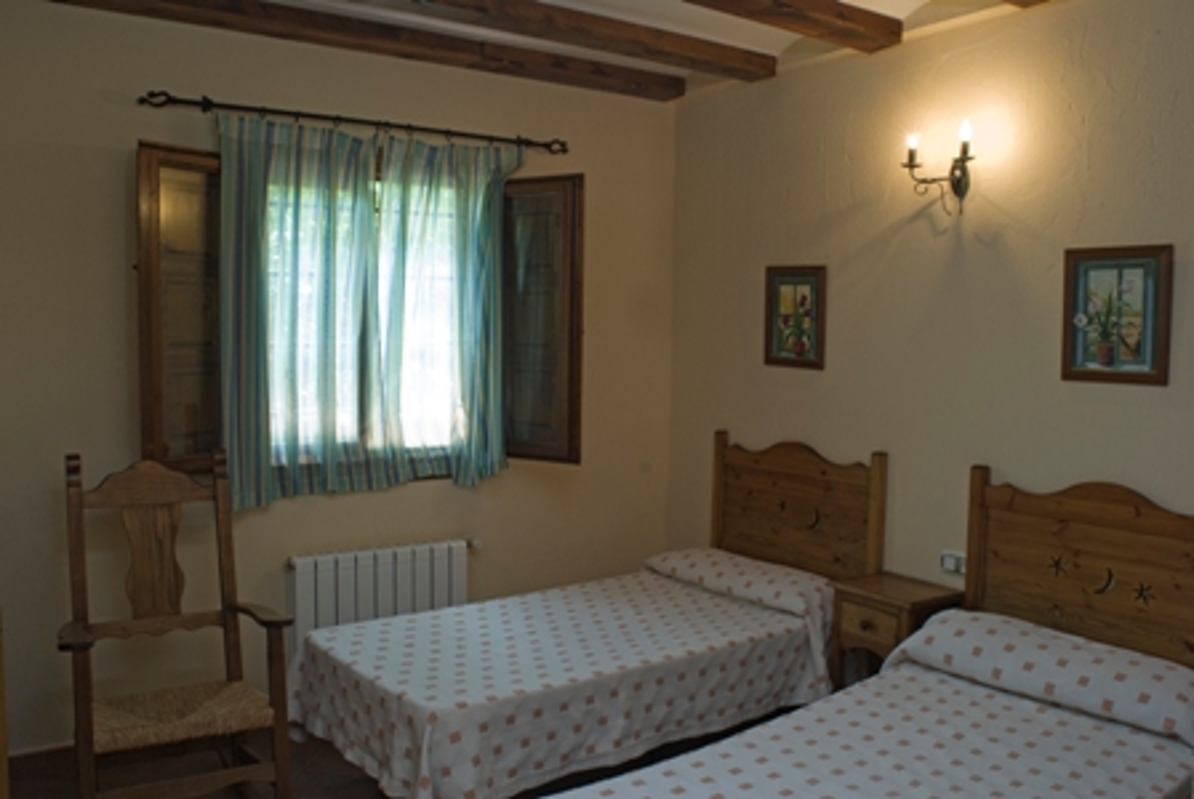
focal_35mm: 30
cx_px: 597
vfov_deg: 43.7
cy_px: 400
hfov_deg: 61.9
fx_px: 996
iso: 200
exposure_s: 1/6
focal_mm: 20
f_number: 11
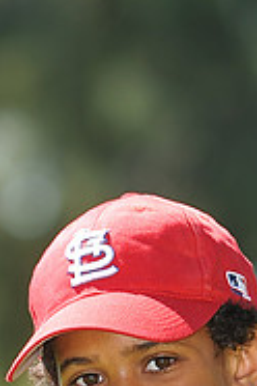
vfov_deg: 3.3
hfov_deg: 2.2
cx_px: 216
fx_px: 6681
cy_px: 461
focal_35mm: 624
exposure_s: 1/400
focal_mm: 200
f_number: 4.5
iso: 200
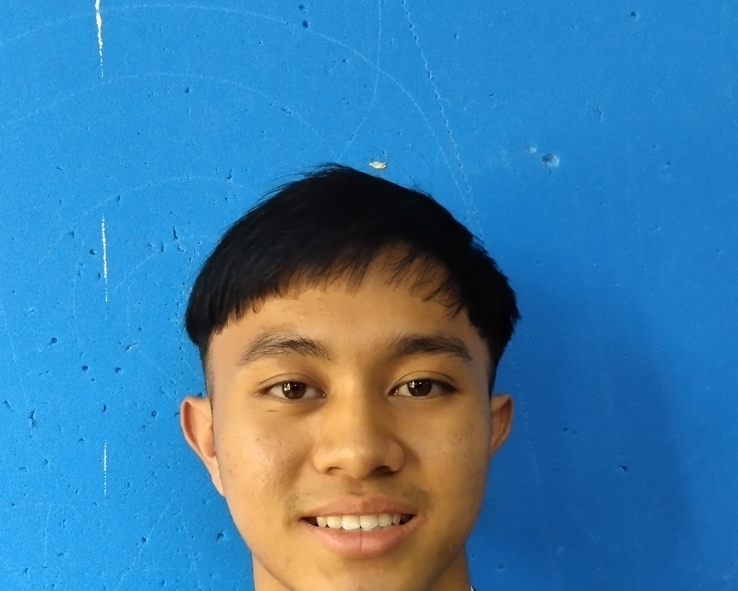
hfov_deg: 43.8
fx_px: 917
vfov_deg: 34.8
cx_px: 356
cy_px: 457
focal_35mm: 42
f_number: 2
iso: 226
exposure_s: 1/100
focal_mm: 2.78
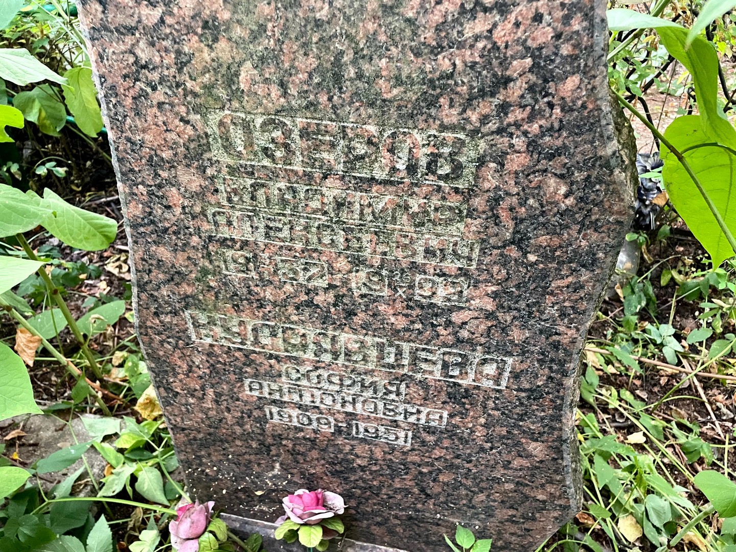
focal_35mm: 26
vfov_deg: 53.1
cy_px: 276
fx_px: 553
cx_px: 368
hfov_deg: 67.3
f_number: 1.6
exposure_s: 1/60
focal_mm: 4.2
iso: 400
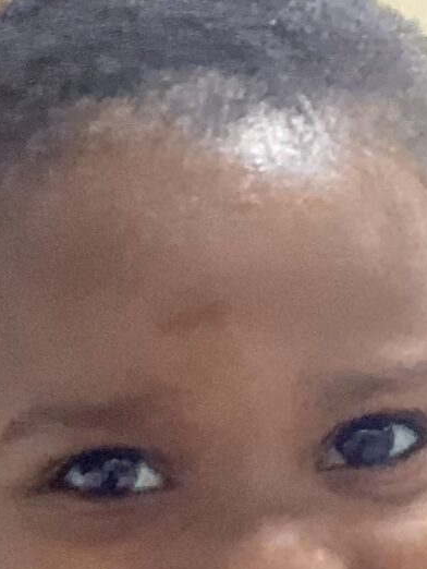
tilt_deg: -3.8
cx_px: 396
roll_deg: +0.1
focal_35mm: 152
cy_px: 724
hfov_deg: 9.7
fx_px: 2498
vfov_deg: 12.6
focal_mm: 3.3
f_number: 2.4
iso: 320
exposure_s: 1/50
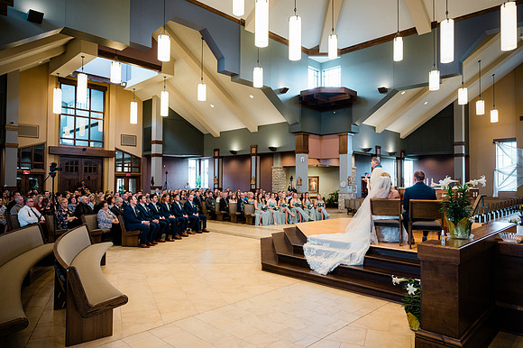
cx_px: 262
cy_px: 174
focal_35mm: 24
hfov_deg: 73.8
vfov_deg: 53.1
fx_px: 348
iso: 1000
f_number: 2.8
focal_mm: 24
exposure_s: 1/250
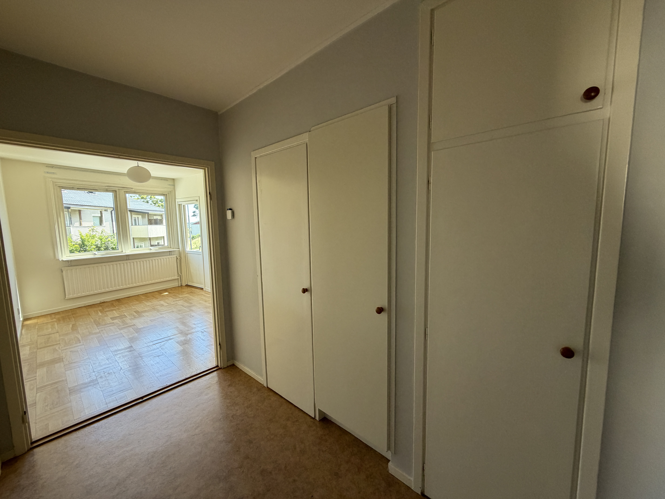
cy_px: 250
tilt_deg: -5.5
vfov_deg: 85.7
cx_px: 332
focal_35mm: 14
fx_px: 269
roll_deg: +0.7
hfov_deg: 102.1
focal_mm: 2.22
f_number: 2.2
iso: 160
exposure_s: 1/121
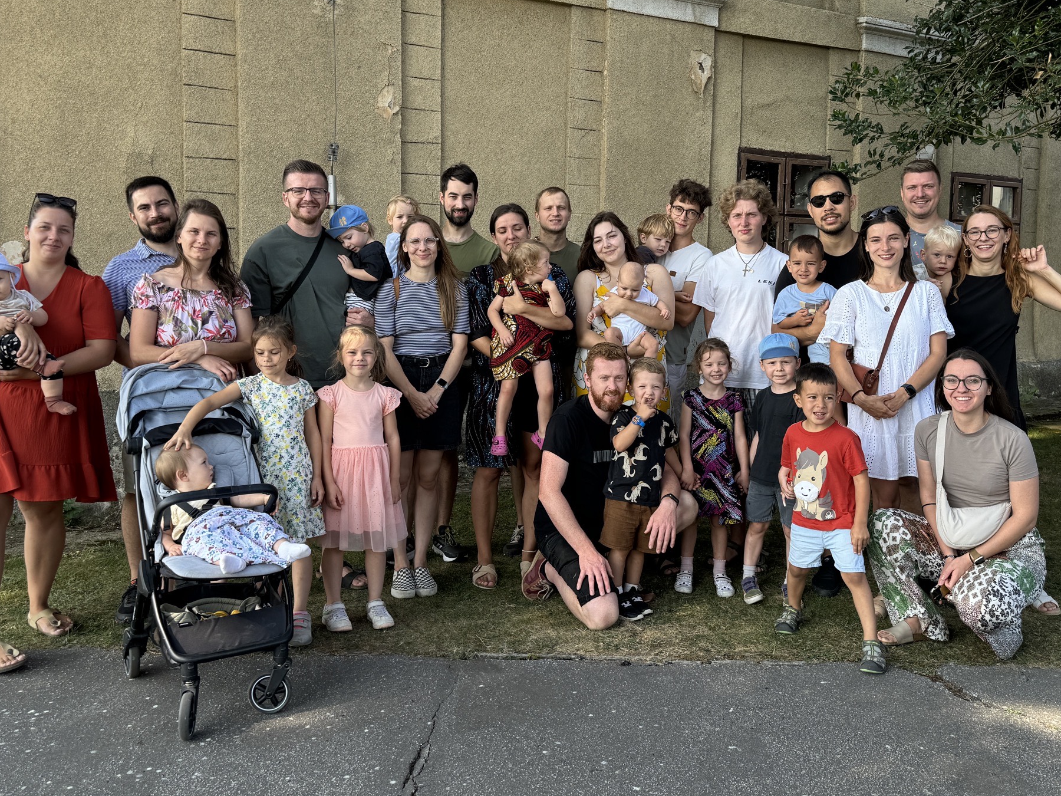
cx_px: 543
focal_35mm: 32
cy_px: 314
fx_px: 981
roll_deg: -1.2
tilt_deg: -3.3
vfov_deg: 43.9
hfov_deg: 56.8
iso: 80
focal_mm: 6.76
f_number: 1.78
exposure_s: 1/888
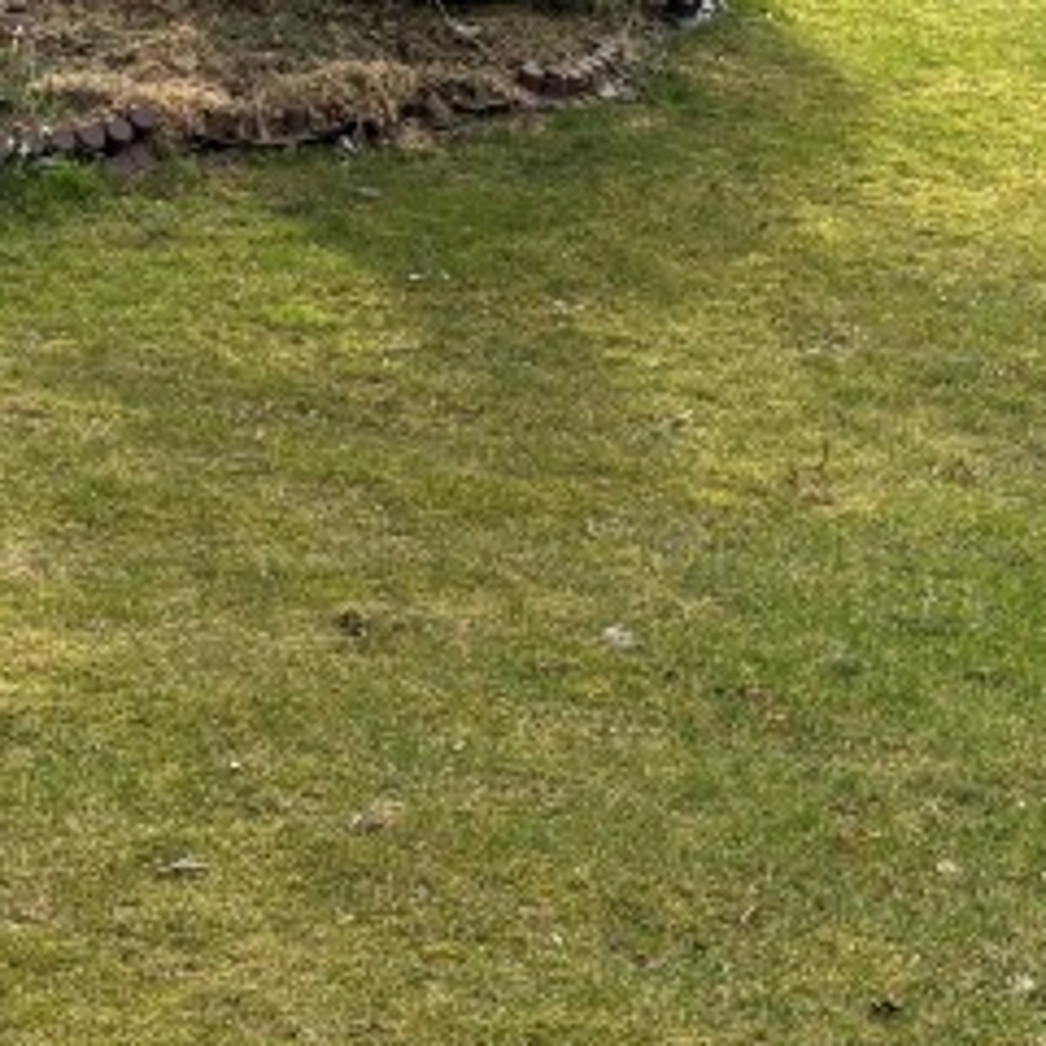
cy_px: -427
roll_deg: +2.2
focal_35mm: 98
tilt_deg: +3.8
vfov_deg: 16.5
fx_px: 3350
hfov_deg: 17.5
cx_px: 959
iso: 64
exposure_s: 1/2141
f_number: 1.6
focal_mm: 5.96
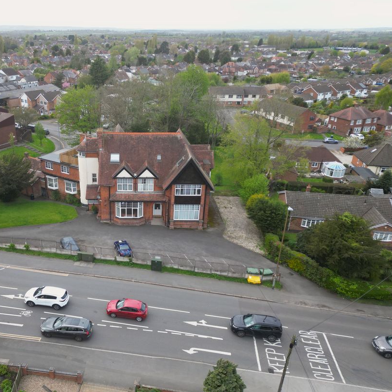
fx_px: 372
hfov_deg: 54.5
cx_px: 131
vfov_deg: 55.6
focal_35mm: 29
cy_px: 199
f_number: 1.7
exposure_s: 1/500
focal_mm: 6.72
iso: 100
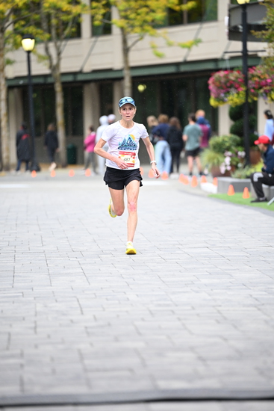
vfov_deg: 10.3
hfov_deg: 6.9
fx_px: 2282
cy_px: 206
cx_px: 137
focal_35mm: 200
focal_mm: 200
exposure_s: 1/1250
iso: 1250
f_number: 2.8
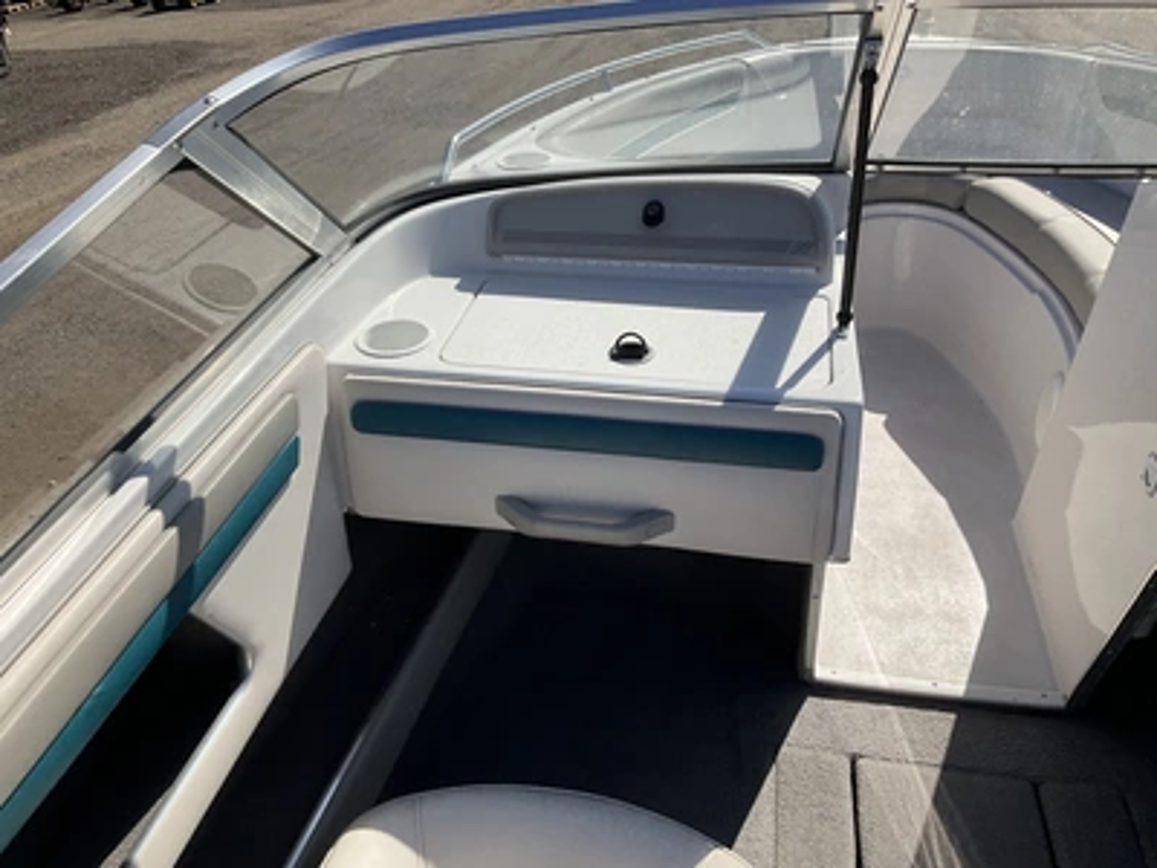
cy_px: 434
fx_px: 969
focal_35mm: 29
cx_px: 578
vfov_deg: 48.2
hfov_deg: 61.7
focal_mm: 3
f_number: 1.8
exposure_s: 1/2538
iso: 25
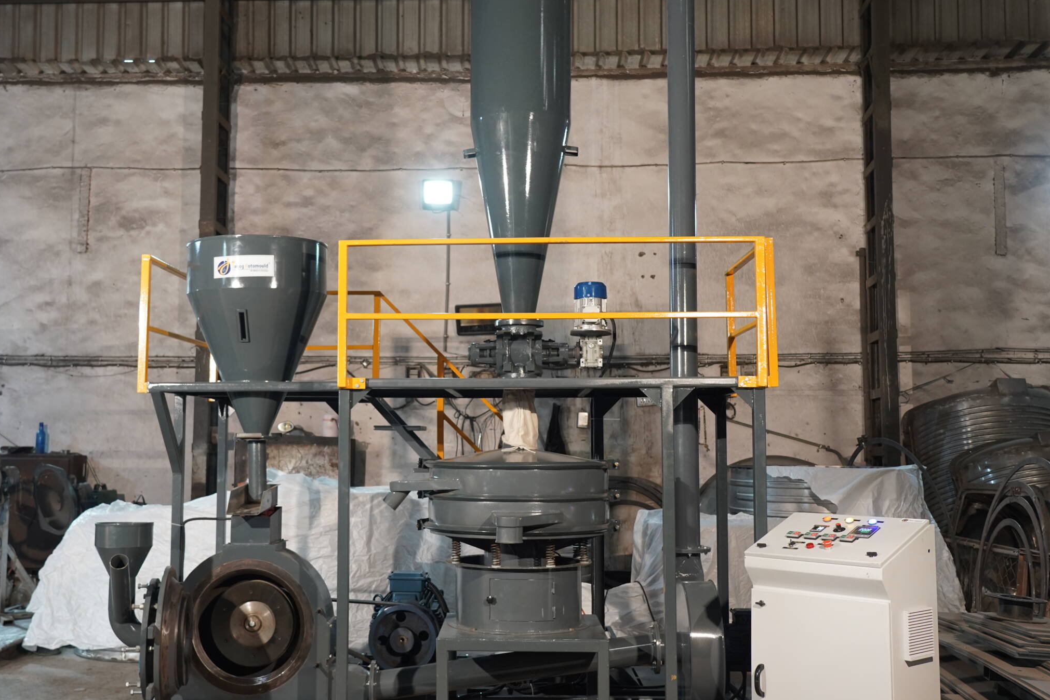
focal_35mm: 38
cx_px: 460
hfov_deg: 50.6
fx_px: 1108
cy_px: 348
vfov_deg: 35.1
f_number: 4
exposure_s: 1/100
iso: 1000
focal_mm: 30
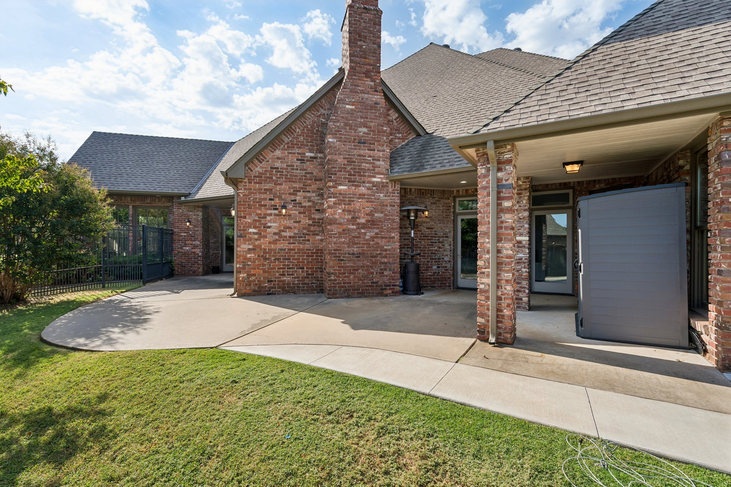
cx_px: 366
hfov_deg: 96.7
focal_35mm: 16
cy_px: 244
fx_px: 325
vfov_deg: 73.7
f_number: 8
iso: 200
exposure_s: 1/200
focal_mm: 16
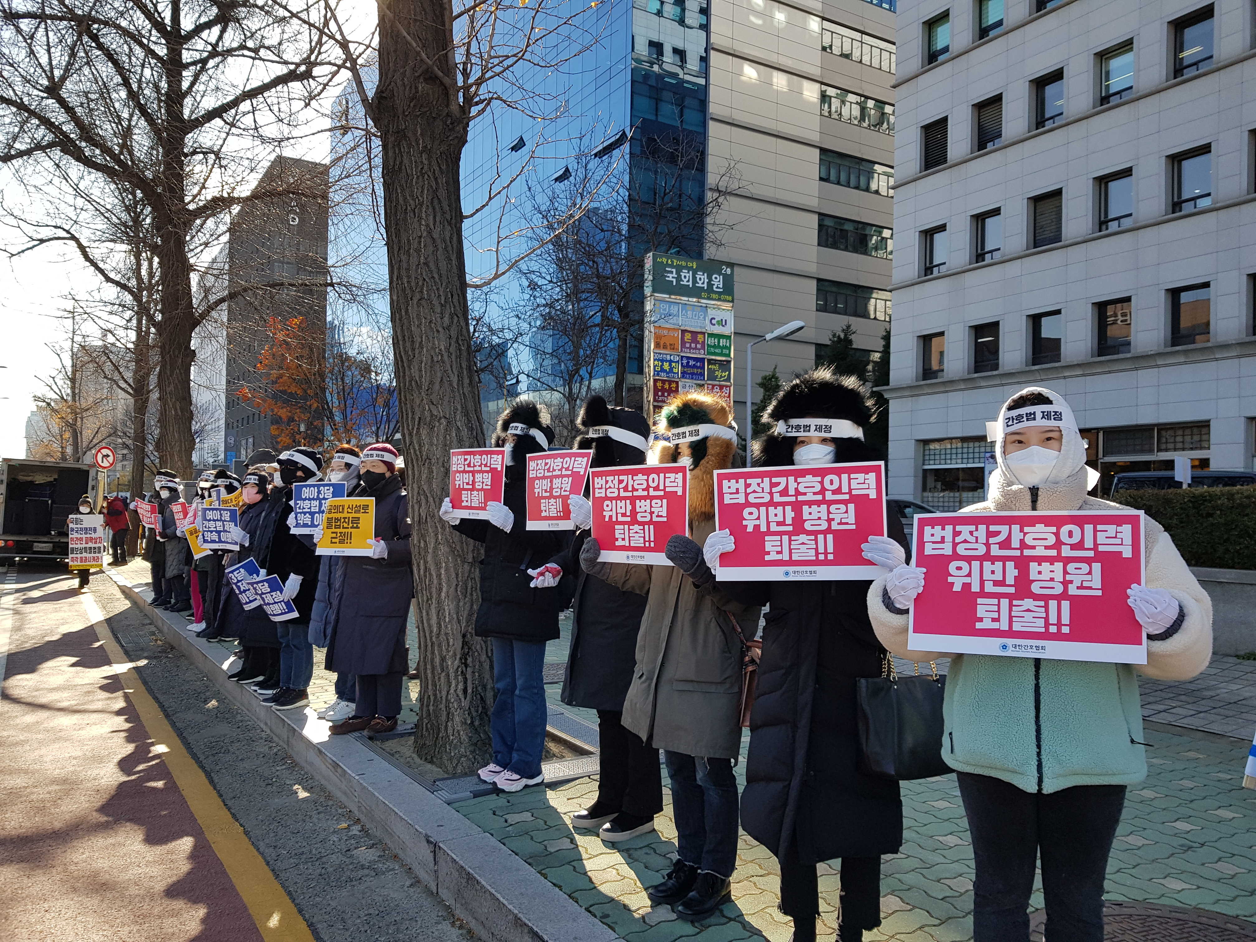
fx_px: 943
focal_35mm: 26
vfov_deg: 53.1
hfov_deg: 67.3
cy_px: 471
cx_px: 628
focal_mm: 4.2
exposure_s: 1/788
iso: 40
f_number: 1.7
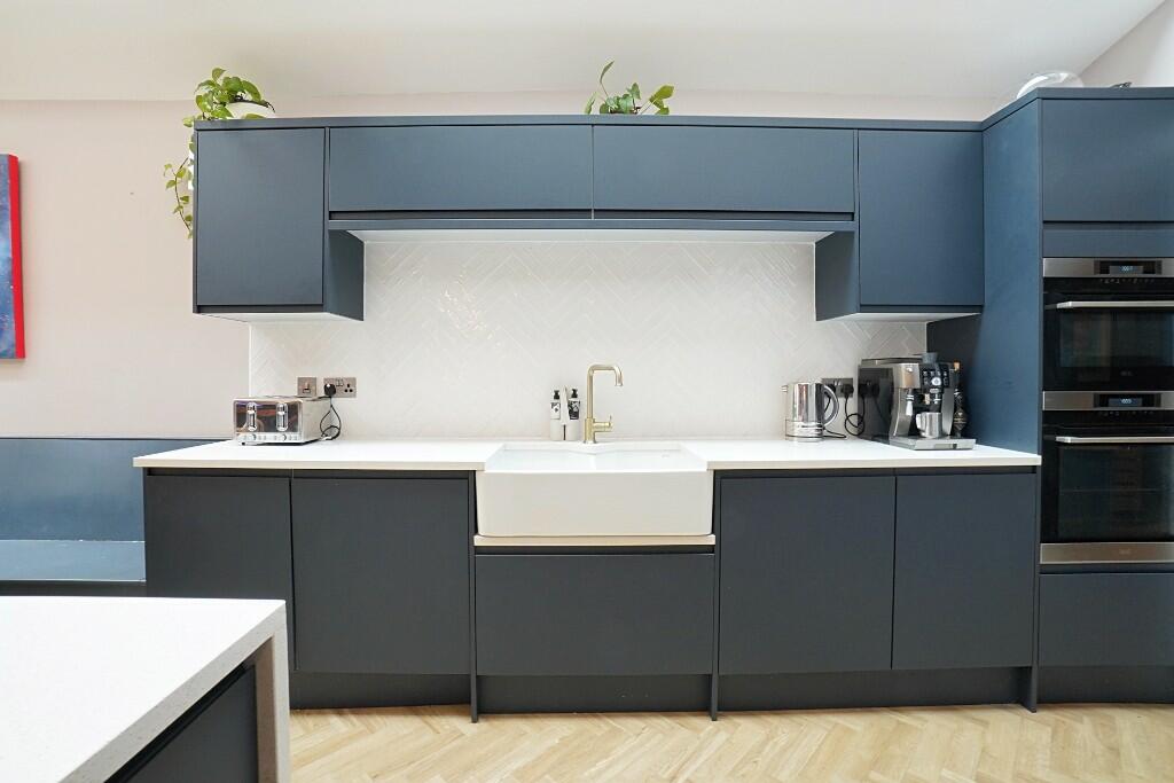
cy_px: 392
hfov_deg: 100.4
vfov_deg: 77.3
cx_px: 587
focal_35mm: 15
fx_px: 489
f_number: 11
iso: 640
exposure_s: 1/20
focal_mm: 10
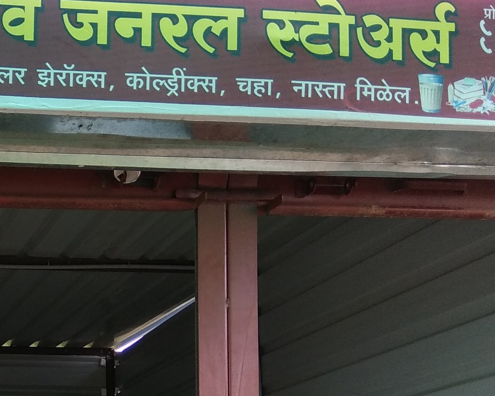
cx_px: -91
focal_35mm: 60
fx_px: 879
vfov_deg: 23.9
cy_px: 426
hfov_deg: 27.8
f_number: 2
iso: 100
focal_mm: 3.57
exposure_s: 1/118
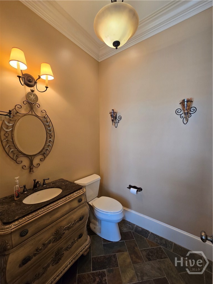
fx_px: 107
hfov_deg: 89.9
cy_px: 142
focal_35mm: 13
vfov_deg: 106.2
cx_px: 106
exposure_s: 1/60
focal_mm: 2.2
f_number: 2.2
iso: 125
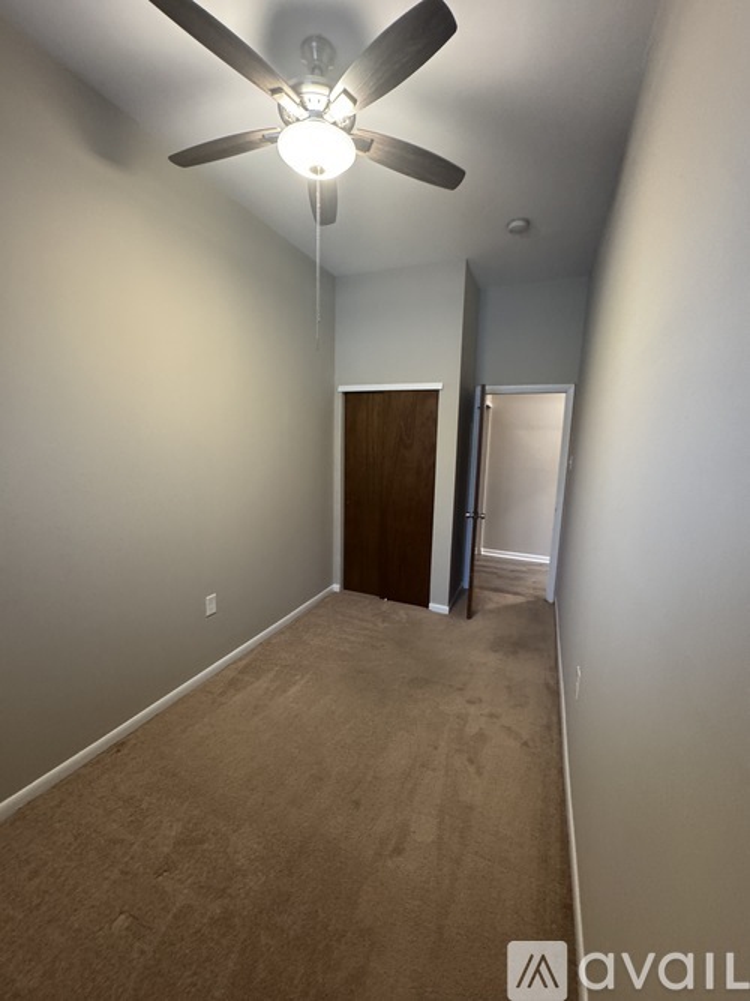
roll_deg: -1.6
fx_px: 405
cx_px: 375
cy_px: 500
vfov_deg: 102.1
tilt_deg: -9.6
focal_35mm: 14
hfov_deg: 85.7
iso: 640
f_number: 2.2
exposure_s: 1/60
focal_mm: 2.22
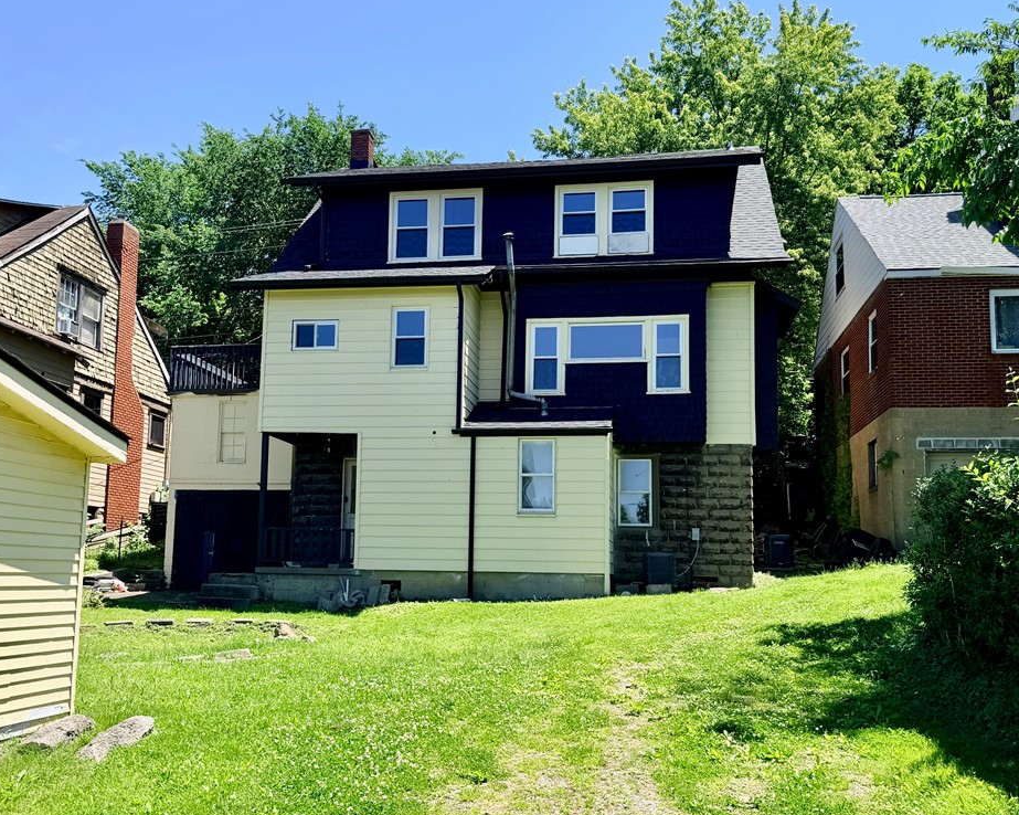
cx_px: 471
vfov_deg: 54.9
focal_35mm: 26
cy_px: 398
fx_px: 784
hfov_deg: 66.0
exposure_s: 1/2907
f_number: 1.78
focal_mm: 6.76
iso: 80
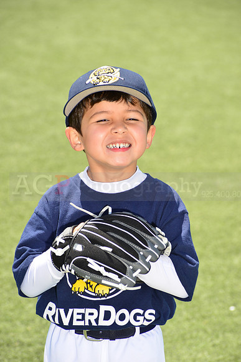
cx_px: 120
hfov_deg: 6.9
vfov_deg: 10.3
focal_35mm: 200
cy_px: 181
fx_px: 2007
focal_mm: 200
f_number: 11
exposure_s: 1/250
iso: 250
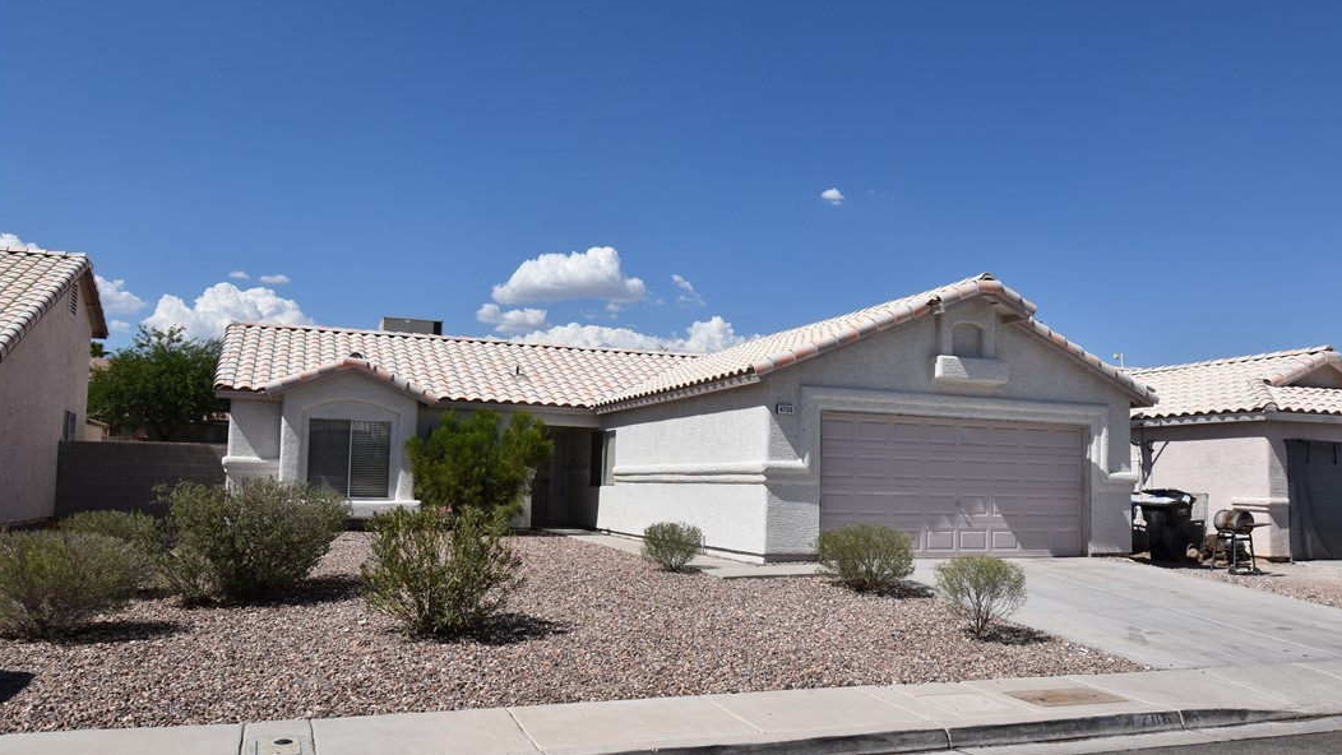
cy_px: 416
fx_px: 980
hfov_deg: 68.8
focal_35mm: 28
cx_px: 678
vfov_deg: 42.1
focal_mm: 17
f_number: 11
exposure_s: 1/500
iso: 200
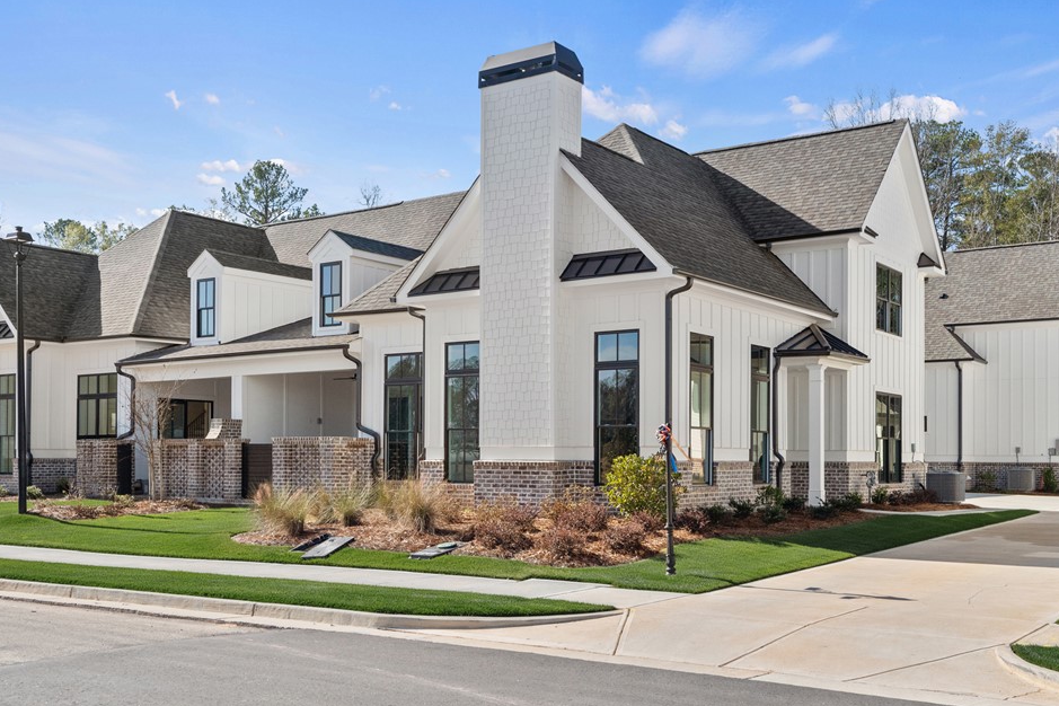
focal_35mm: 37
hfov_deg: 51.8
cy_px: 343
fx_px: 1088
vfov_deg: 35.9
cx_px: 567
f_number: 6.3
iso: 1250
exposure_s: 1/3200
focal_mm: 32
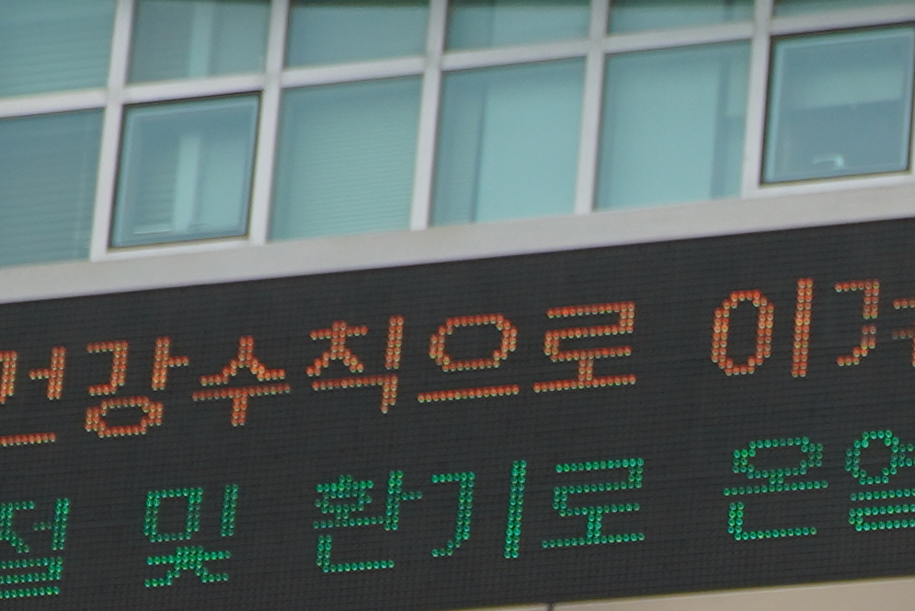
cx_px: 1486
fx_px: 5517
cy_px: 924
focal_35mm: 217
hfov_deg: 9.2
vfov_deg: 6.3
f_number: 4.5
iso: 100
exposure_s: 1/500
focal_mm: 24
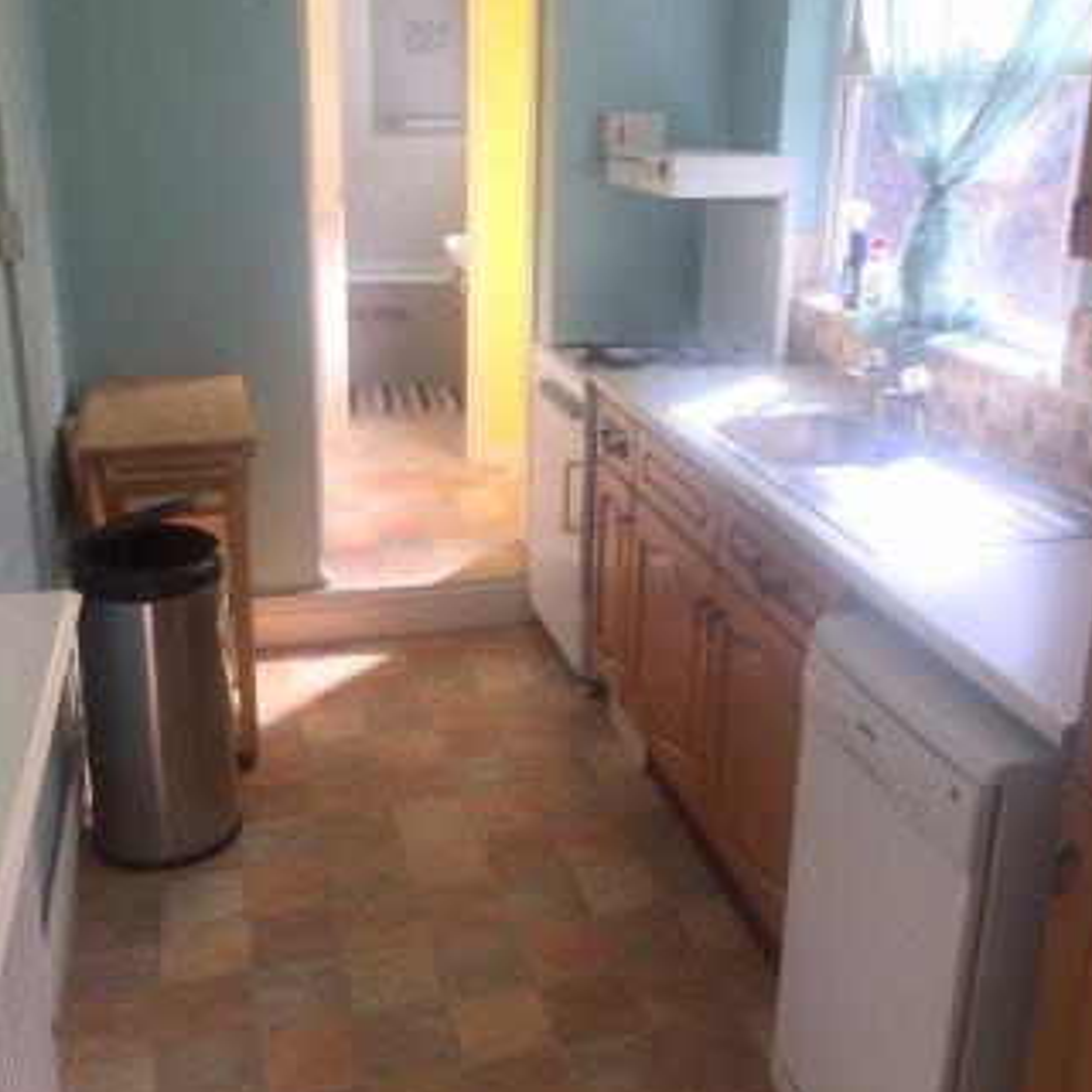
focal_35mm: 35
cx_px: 556
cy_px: 466
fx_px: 1249
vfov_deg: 47.1
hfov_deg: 47.2
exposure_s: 1/173
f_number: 2.2
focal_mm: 4.15
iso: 32
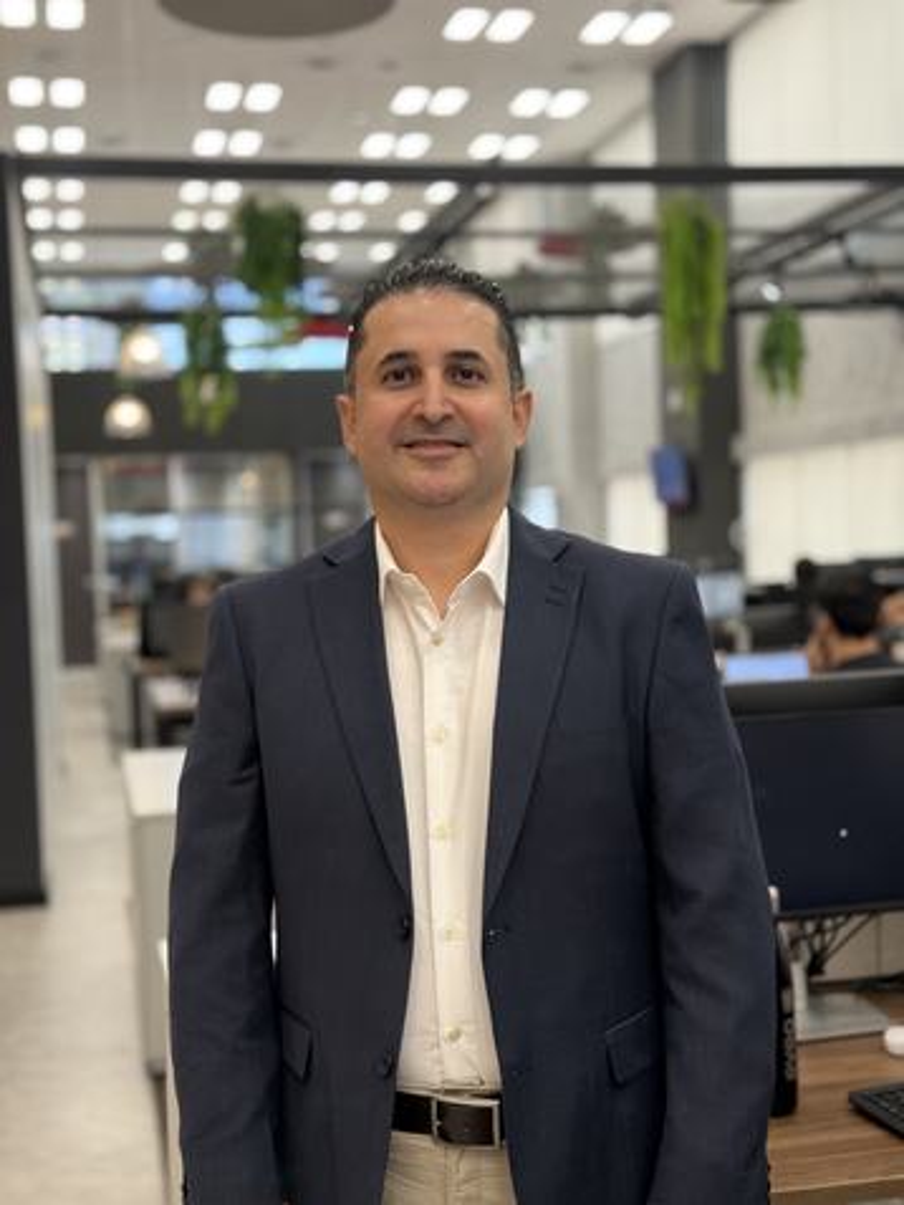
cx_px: 452
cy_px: 602
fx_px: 1671
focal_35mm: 48
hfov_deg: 30.3
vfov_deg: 39.6
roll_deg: +2.2
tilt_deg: -1.9
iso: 50
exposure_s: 1/60
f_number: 1.78
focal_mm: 6.76
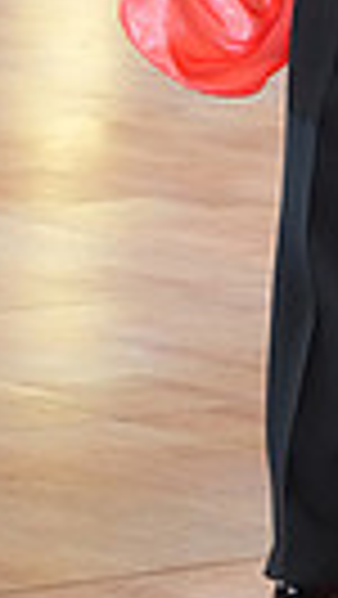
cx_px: 701
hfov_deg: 2.5
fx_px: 7633
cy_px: -297
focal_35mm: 480
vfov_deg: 4.5
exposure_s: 1/320
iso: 3200
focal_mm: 105
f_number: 4
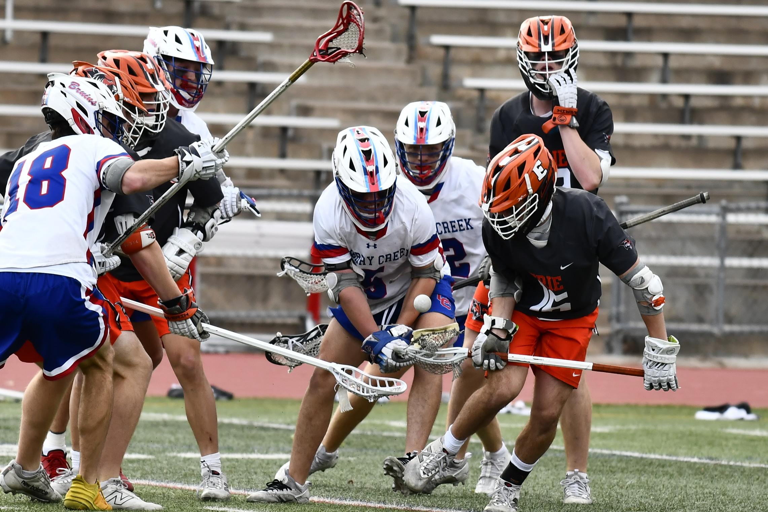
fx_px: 6399
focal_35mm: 300
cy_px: 256
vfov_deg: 4.6
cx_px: 384
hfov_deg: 6.9
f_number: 4
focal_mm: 200
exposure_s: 1/1000
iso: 400
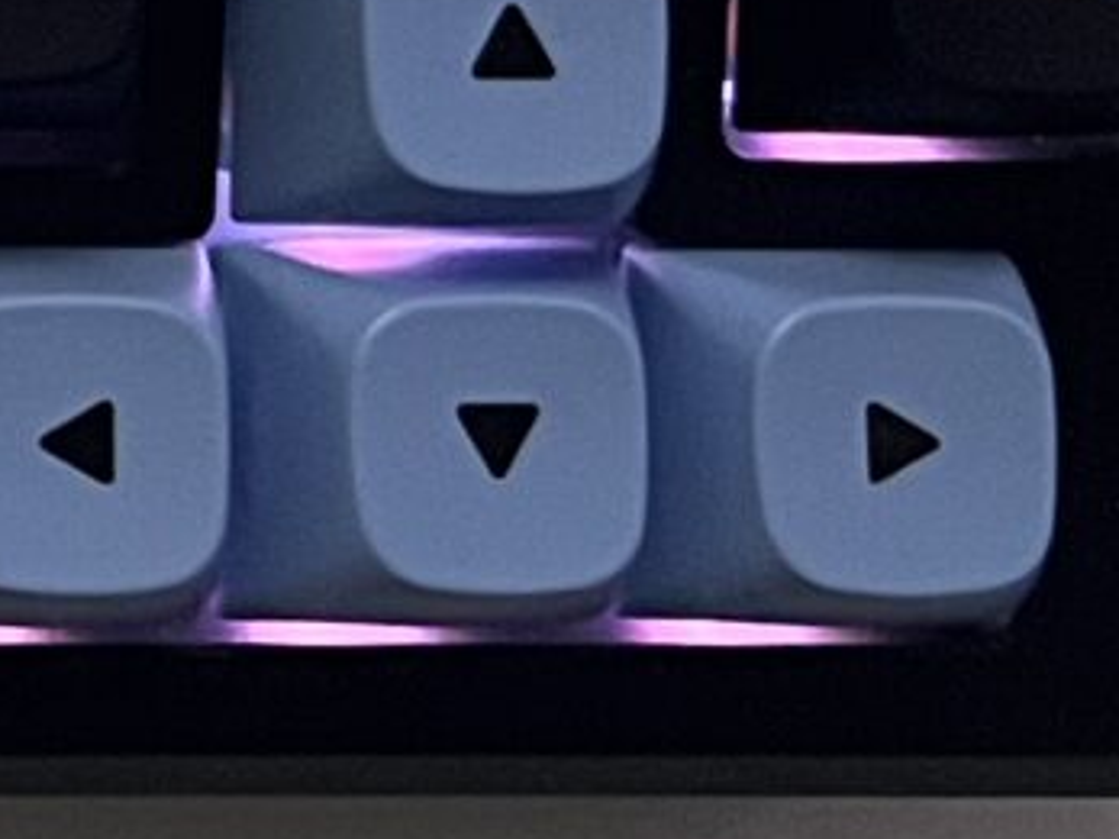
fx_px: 6204
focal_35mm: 192
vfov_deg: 7.5
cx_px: -2254
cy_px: -720
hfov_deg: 8.6
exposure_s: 1/48
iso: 500
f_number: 1.5
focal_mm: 5.7
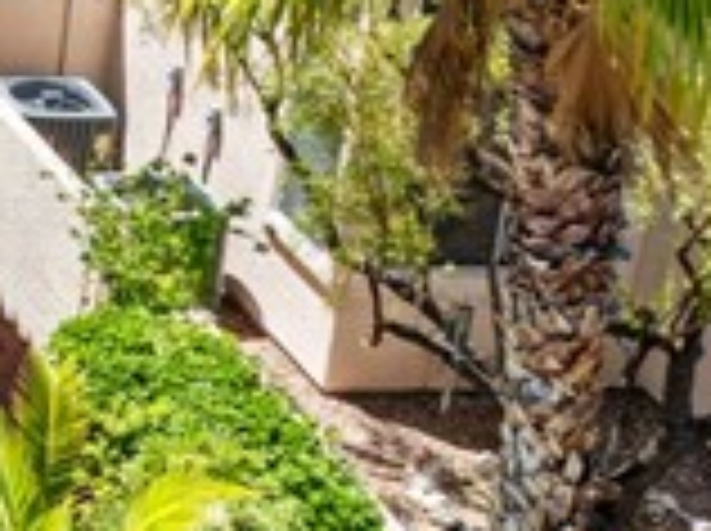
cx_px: -1166
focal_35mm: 156
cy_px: -202
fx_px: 3199
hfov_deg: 10.4
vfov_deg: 9.3
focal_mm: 12.29
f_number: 2.8
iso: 140
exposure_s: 1/240
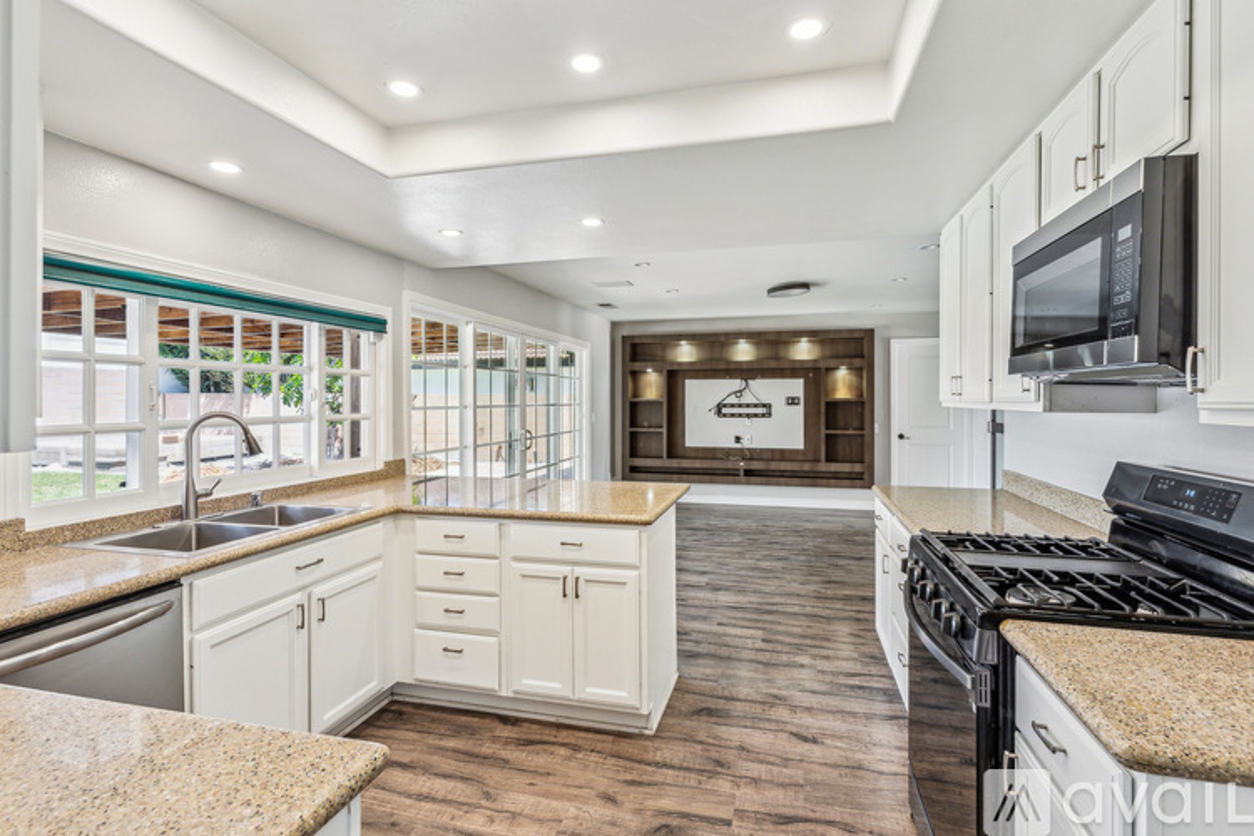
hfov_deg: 93.3
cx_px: 627
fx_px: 592
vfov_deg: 70.4
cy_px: 418
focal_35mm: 17
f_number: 9
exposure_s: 1/25
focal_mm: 17
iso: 250
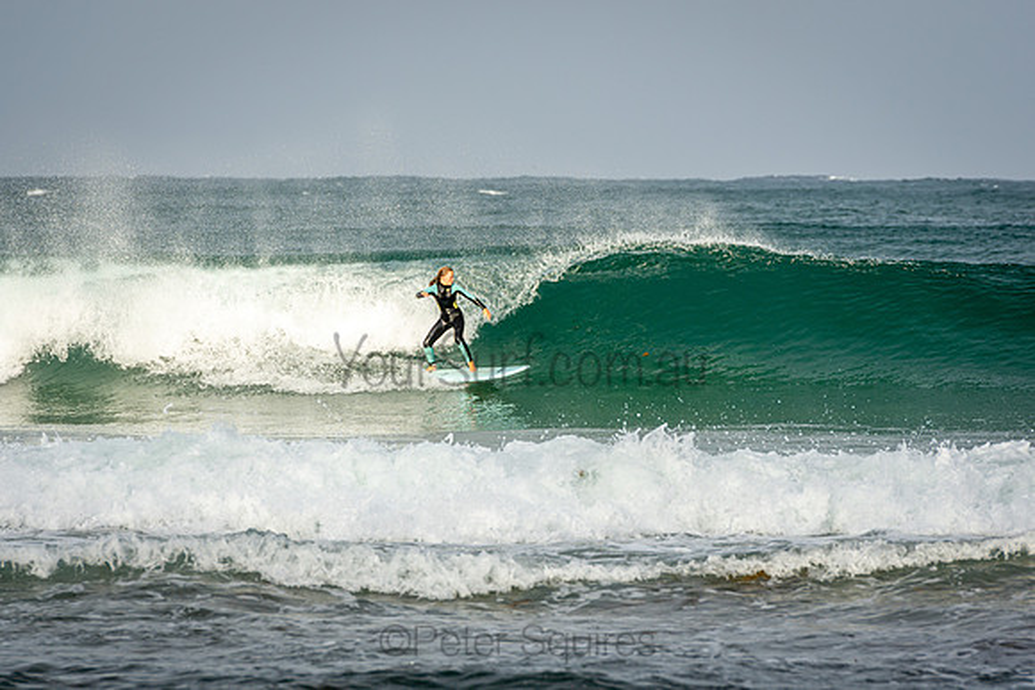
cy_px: 345
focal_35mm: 308
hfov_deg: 6.7
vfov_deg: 4.5
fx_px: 8847
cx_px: 518
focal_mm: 200
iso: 200
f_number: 5.6
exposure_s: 1/1250
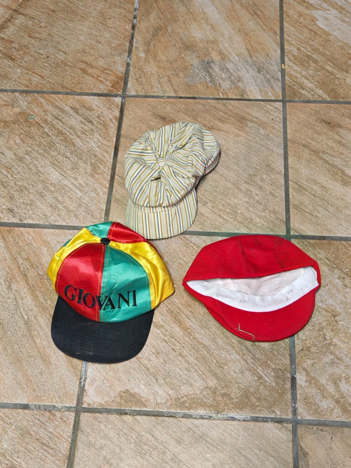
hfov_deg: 29.1
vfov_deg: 38.2
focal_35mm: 50
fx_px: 676
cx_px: 176
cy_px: 234
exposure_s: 1/33
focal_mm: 6.67
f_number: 1.9
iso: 640
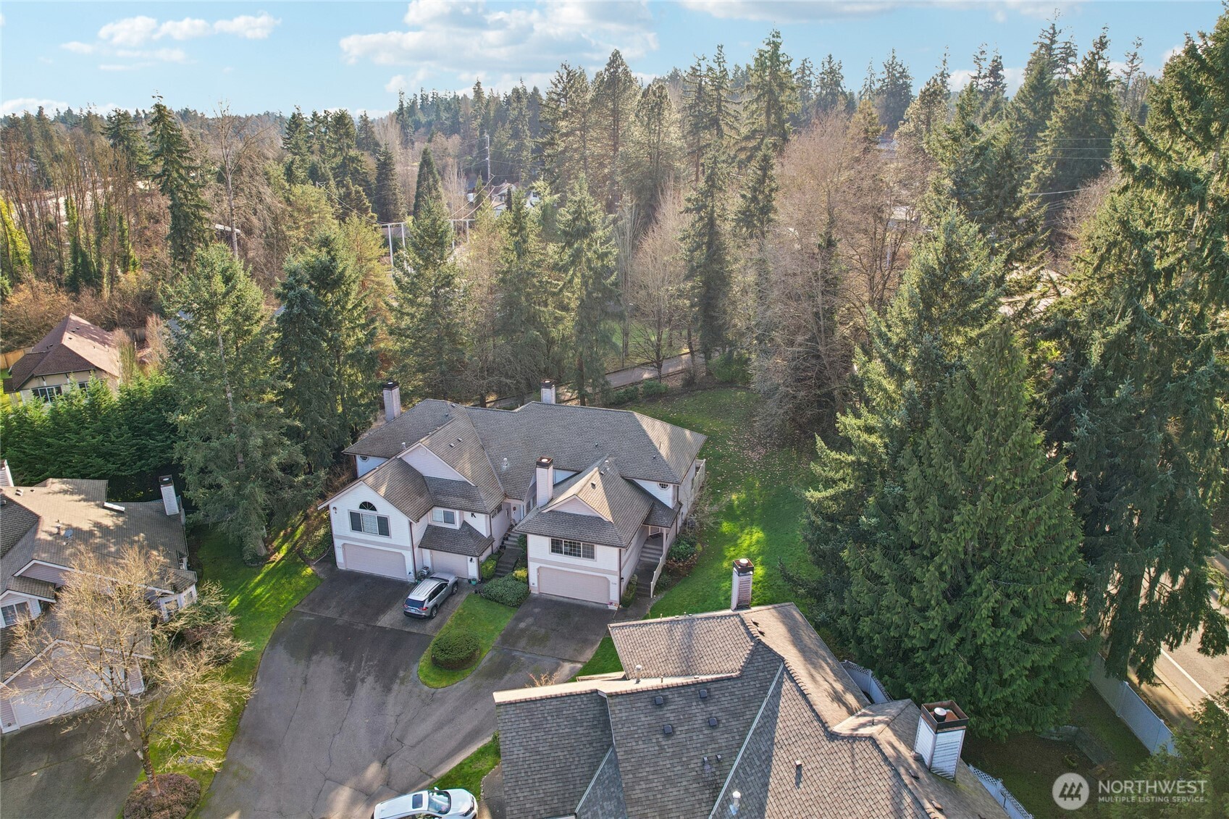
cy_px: 410
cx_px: 614
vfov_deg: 57.2
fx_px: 751
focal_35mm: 22
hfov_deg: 78.6
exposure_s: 1/240
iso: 100
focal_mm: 8.4
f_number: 2.8
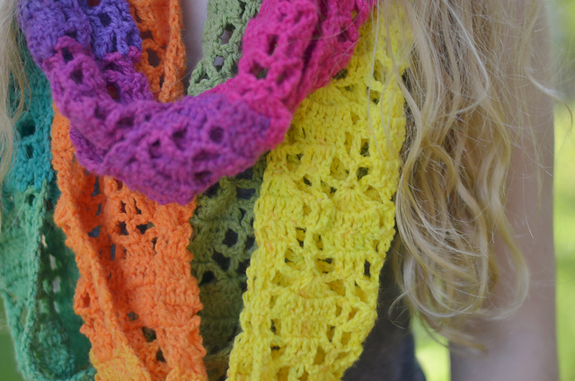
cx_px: 288
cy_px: 190
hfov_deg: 27.0
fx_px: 1196
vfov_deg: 18.1
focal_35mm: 75
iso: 100
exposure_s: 1/800
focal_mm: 50
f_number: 1.8
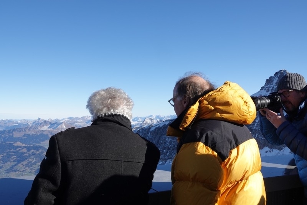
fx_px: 307
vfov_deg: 36.9
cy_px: 102
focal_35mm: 36
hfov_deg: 53.1
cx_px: 154
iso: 100
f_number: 6.3
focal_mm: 13.31
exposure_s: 1/250
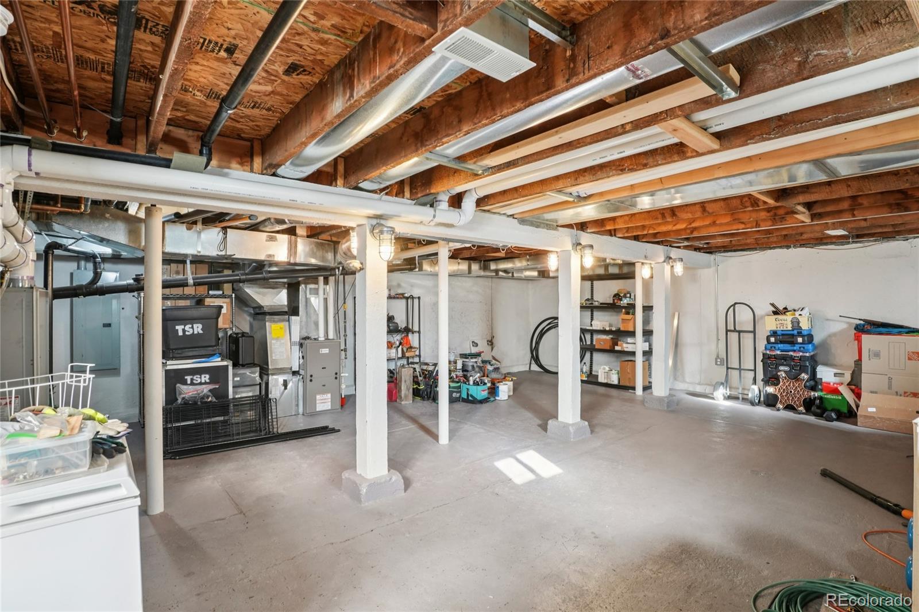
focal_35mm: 16
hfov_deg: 95.0
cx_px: 460
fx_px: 421
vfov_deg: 72.0
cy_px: 306
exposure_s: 1/15
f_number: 8
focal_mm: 11
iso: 800
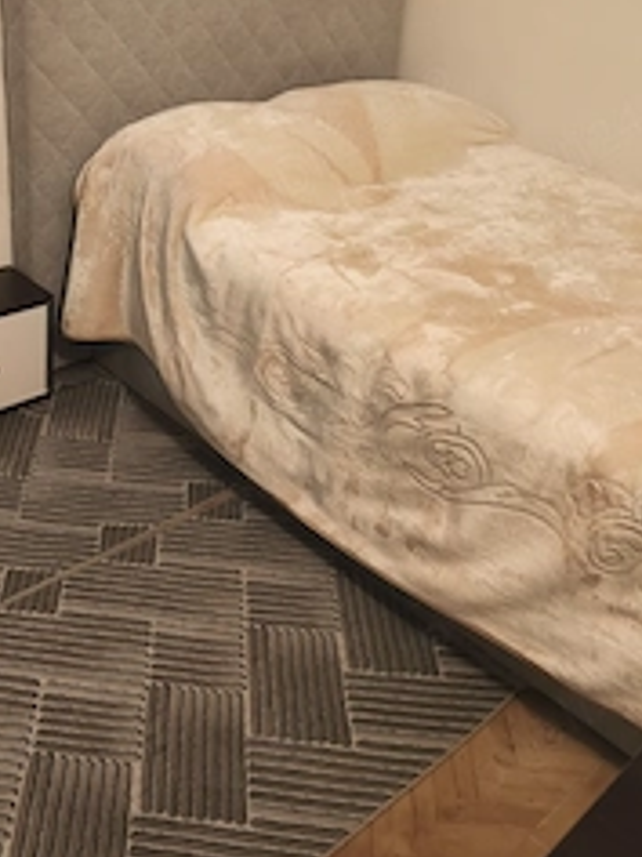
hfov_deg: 36.4
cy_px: 211
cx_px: 207
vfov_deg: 46.1
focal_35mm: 39
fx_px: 964
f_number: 1.65
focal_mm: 6.18
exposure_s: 1/33.3
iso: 1600
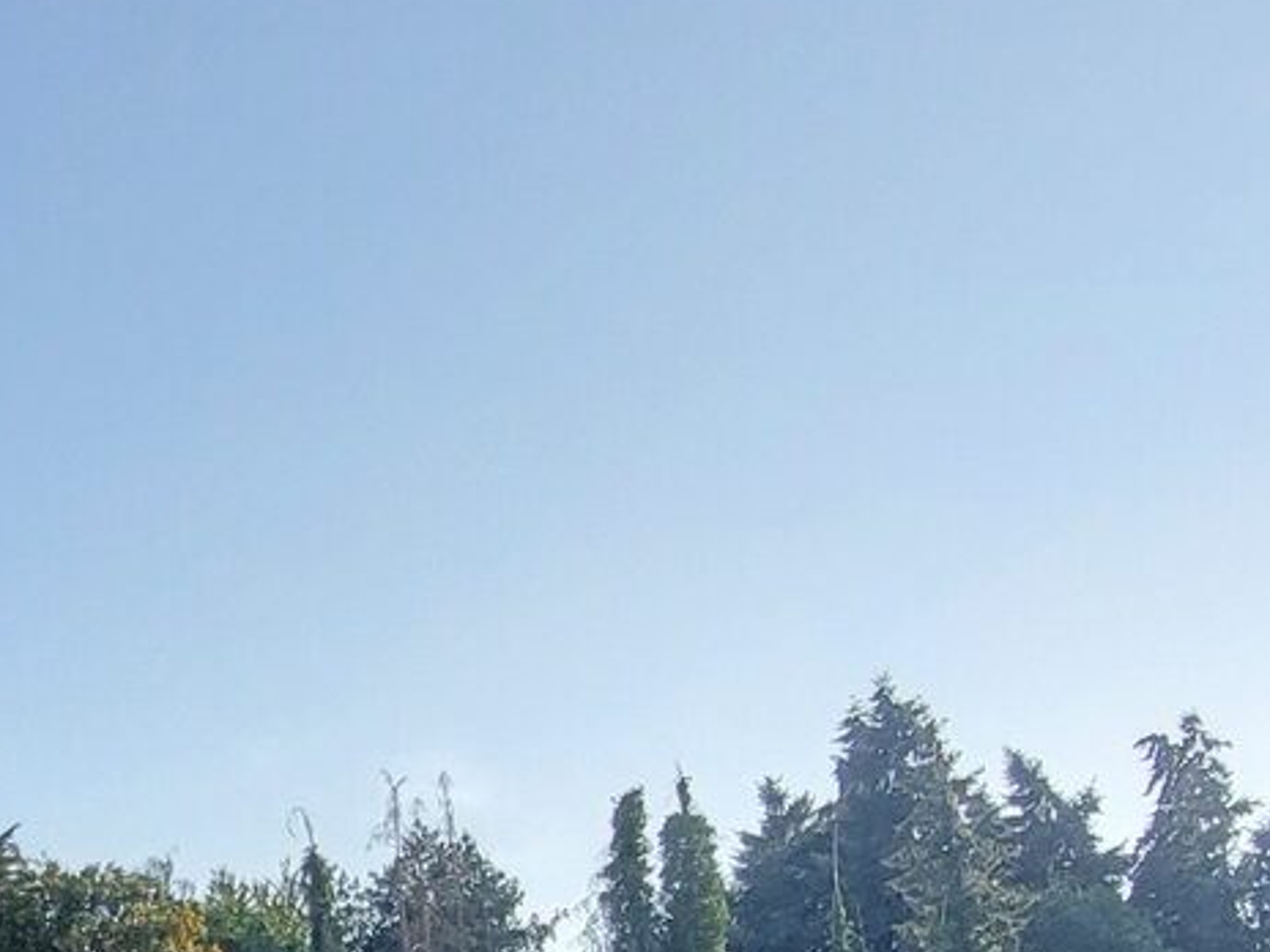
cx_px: -49
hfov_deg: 31.3
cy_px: 1401
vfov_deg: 22.0
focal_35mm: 56
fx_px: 2055
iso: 50
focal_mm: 1.74
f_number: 2.2
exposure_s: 1/502
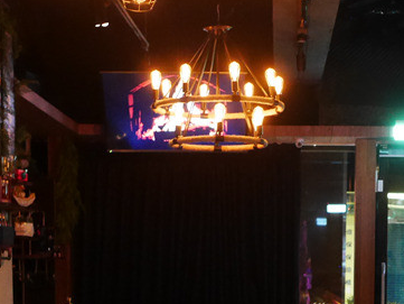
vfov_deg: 17.0
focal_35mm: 83
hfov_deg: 23.4
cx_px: 286
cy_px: 362
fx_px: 969
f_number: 1.7
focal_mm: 15
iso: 3200
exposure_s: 1/40
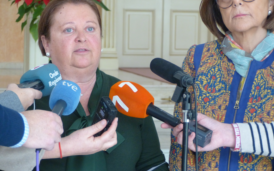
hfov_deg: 17.5
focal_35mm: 119
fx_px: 889
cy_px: 69
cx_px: 137
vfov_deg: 11.0
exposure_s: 1/60
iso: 320
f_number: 2.8
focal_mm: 20.1
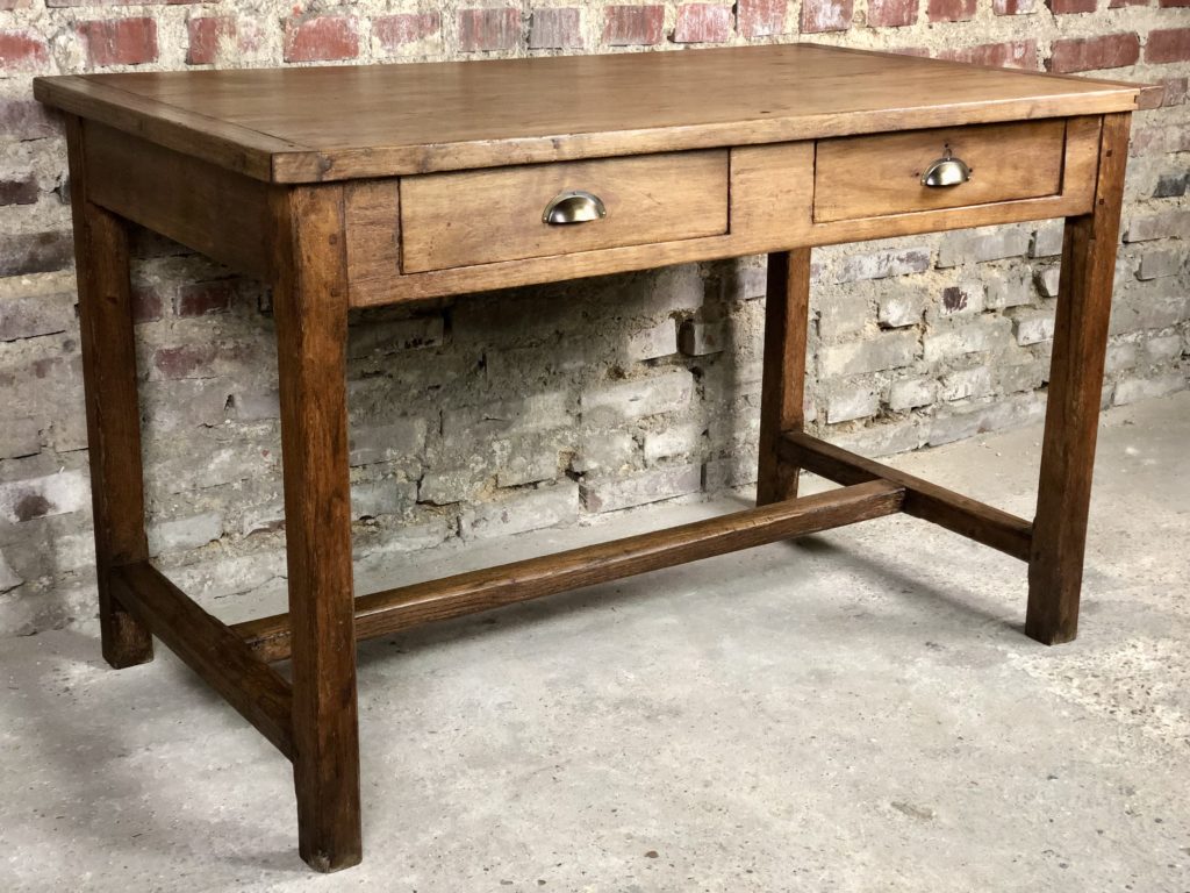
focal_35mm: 52
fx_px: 1788
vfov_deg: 28.0
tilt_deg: -18.2
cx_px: 595
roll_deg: -0.4
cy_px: 446
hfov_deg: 36.8
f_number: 2.4
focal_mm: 6
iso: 125
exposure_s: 1/25
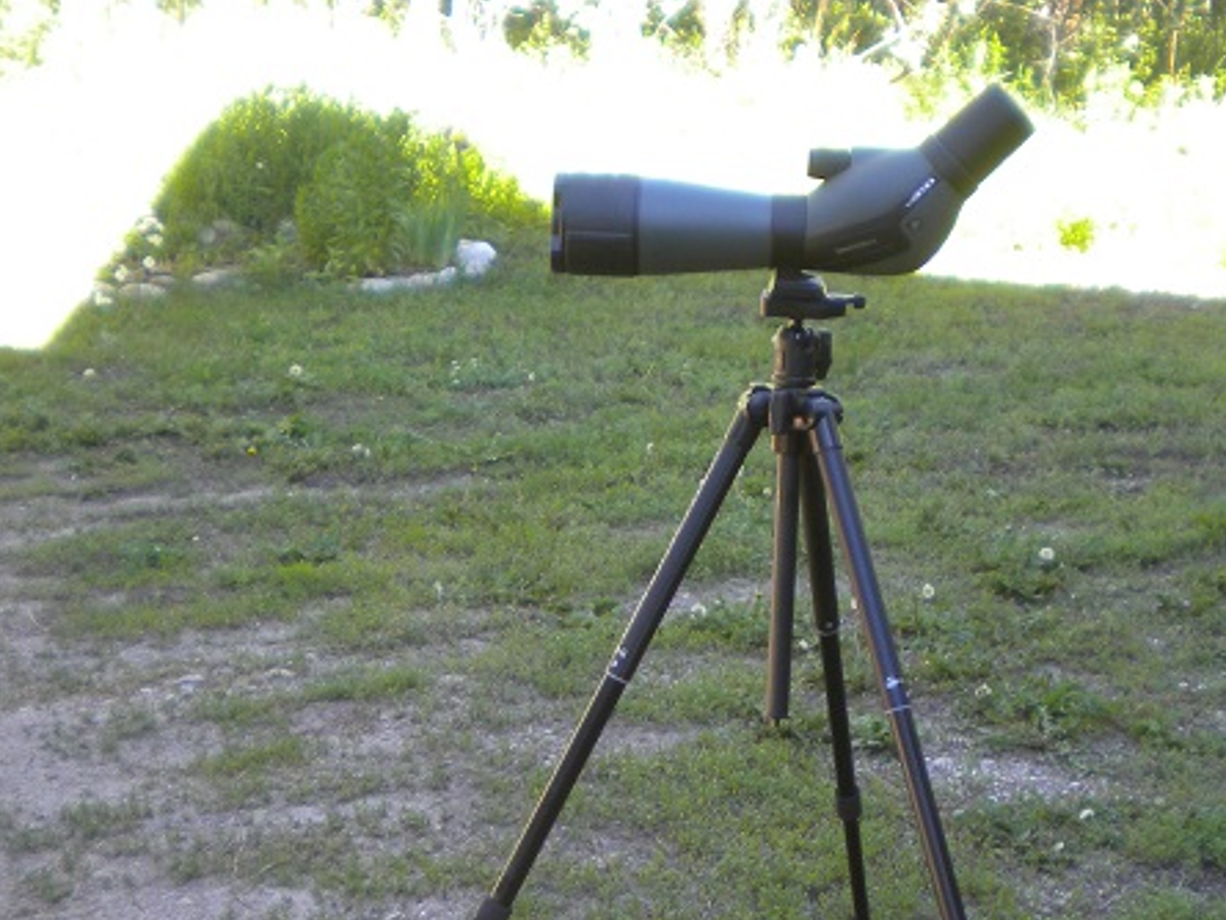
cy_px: 661
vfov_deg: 24.6
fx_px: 2090
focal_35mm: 59
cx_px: 719
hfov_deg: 32.6
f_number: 3.1
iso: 83
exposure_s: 1/63.1
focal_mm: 6.3
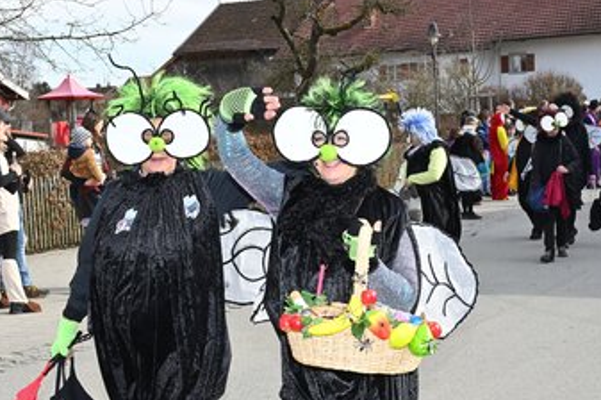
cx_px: 280
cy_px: 209
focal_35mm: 76
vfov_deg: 17.9
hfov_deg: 26.7
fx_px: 1268
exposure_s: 1/200
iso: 1000
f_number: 20
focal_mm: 64
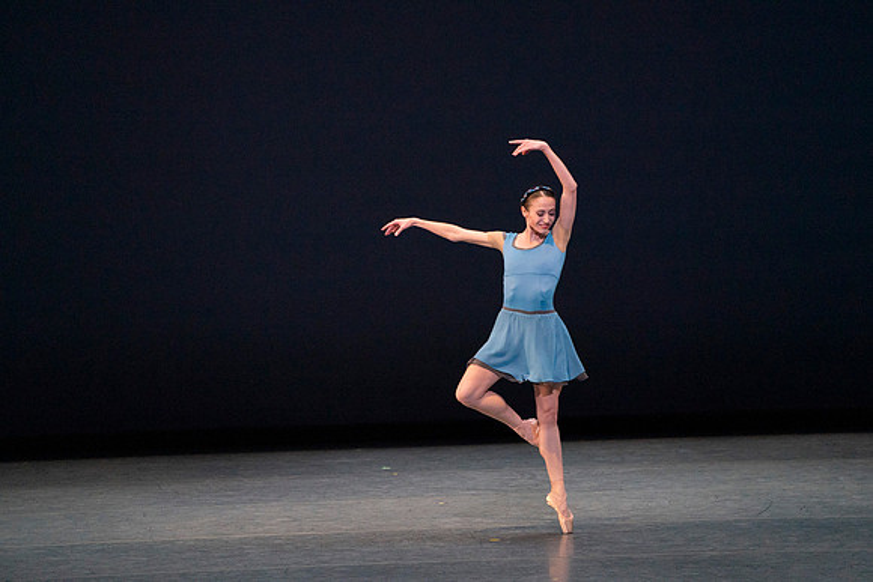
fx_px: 7786
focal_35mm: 321
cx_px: 436
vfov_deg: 4.3
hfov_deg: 6.4
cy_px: 291
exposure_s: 1/400
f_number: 7.1
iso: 6400
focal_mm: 321
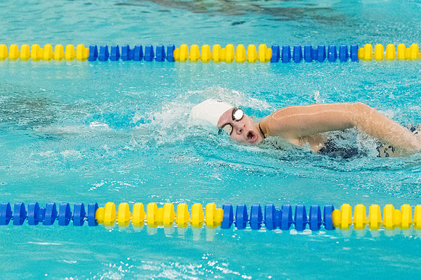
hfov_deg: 10.2
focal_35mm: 202
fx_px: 2361
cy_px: 140
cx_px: 210
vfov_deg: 6.8
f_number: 4.5
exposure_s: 1/1250
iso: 8000
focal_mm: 135
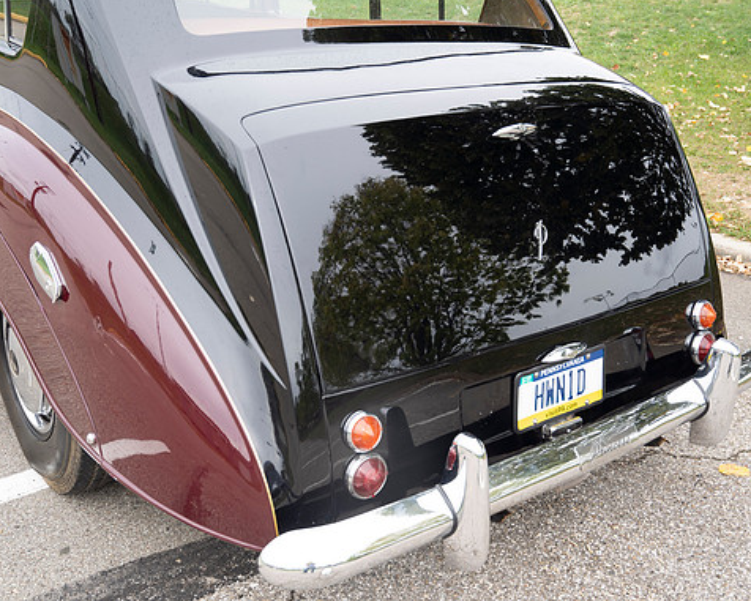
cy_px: 299
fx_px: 889
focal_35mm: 40
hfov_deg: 45.7
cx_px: 404
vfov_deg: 37.3
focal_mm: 35
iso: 200
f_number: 5.6
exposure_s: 1/80
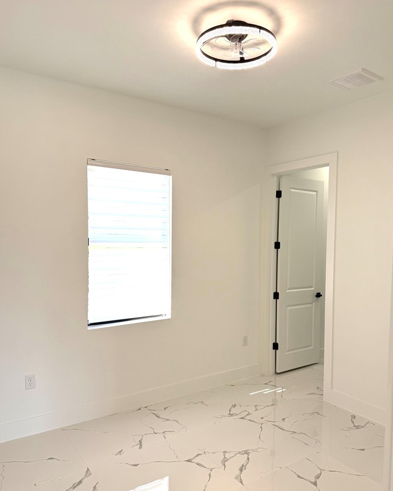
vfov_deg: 66.0
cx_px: 200
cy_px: 253
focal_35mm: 26
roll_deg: -0.8
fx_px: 378
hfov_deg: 54.9
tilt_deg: -2.1
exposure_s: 1/344
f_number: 1.78
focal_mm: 6.76
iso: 125
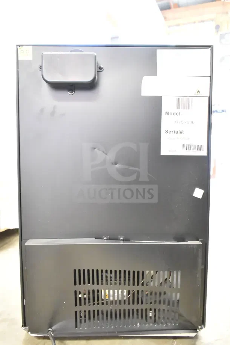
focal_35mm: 30
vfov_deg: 61.9
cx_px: 115
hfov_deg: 43.6
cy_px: 172
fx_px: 287
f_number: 3.8
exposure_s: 1/30
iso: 18000
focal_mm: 20
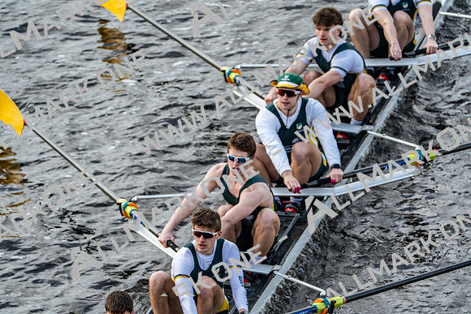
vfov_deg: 3.6
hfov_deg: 5.4
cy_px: 157
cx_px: 236
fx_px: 4999
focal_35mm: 382
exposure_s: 1/1250
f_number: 6.3
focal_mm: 382
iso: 1000
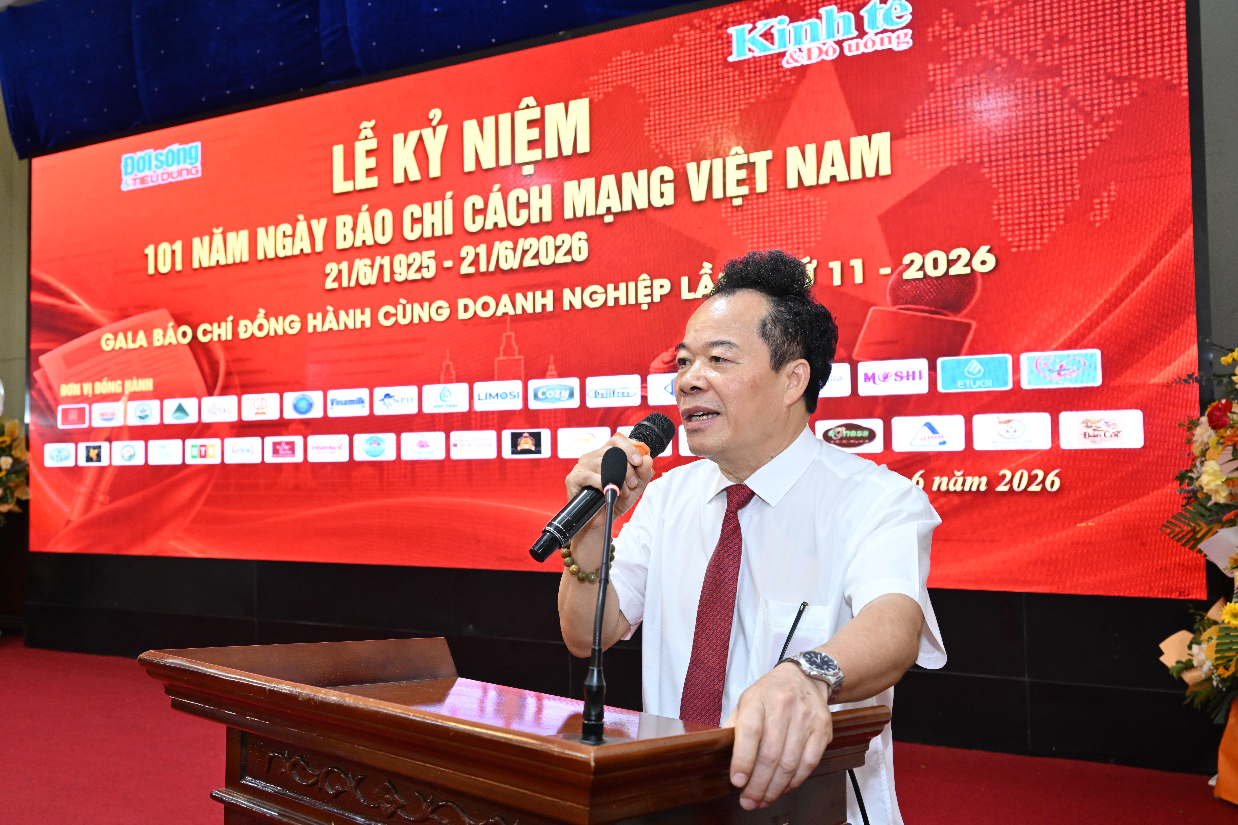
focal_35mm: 32
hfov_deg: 59.5
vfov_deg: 41.7
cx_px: 619
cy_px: 412
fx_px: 1083
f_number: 6.3
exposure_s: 1/100
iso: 1600
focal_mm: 31.5
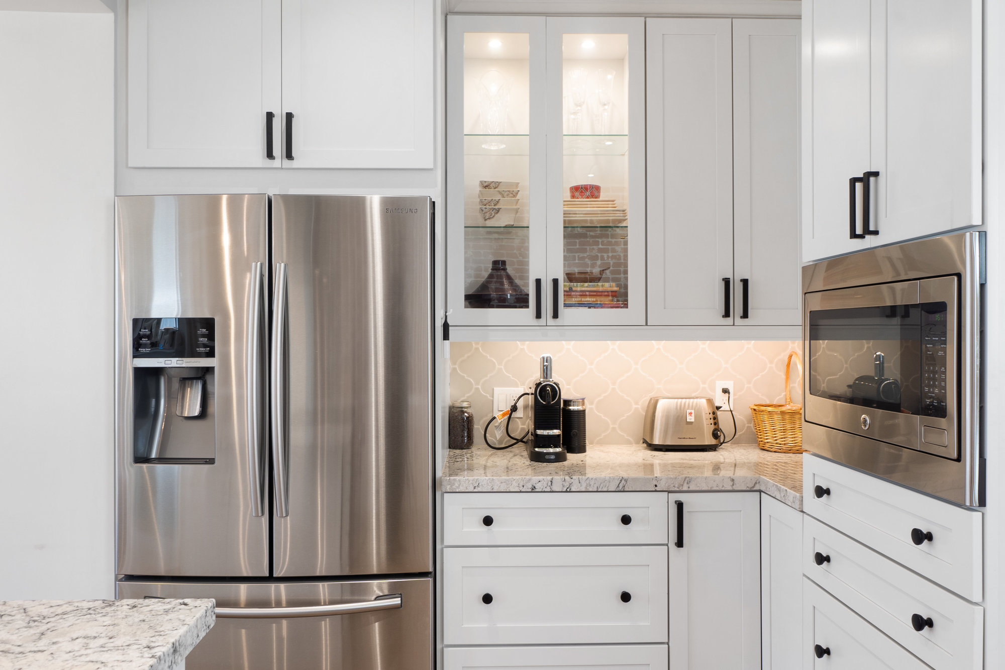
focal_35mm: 25
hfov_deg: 71.5
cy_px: 335
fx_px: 698
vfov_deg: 51.3
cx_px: 502
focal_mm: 17
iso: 100
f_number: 9
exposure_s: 1/3
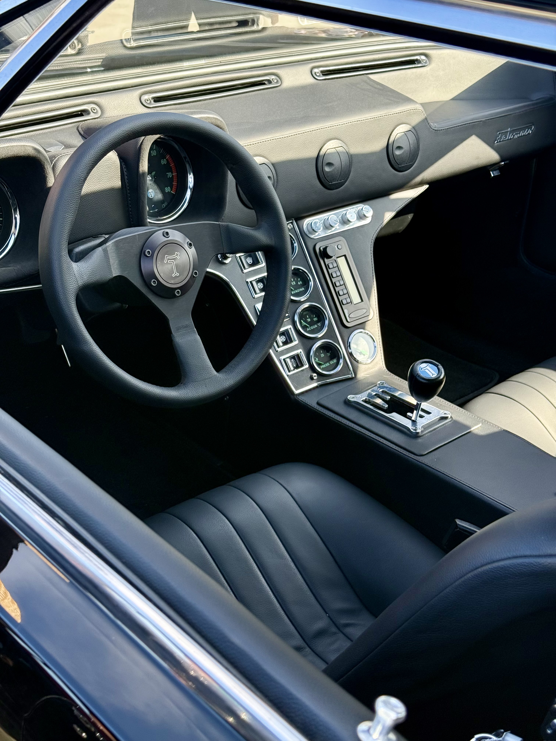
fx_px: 1028
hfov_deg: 30.3
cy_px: 370
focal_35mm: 48
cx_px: 278
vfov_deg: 39.7
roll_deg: -3.2
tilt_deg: -28.6
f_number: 1.78
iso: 64
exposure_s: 1/641
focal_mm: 6.76
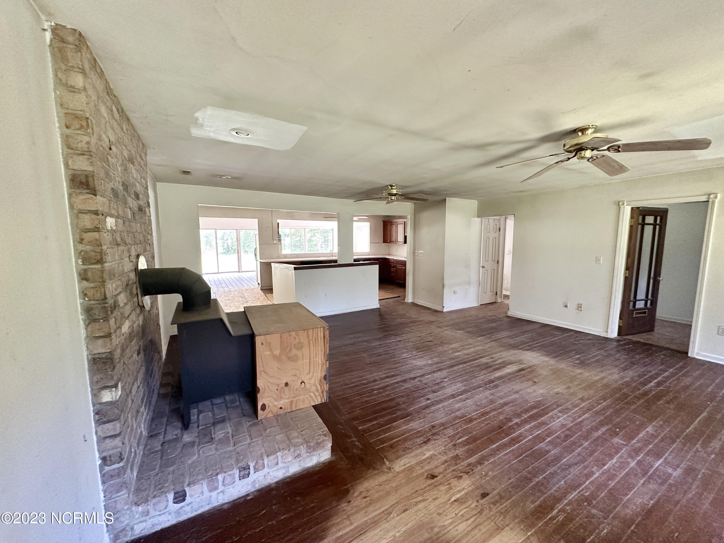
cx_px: 362
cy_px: 272
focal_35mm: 14
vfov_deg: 85.7
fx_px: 293
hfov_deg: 102.1
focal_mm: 2.22
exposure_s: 1/60
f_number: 2.2
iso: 400
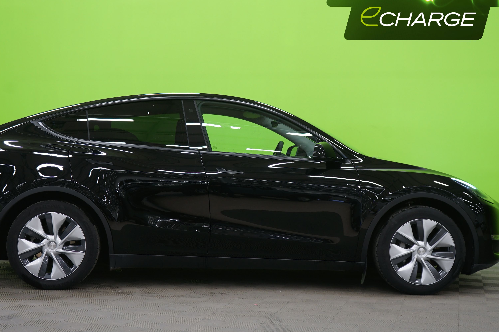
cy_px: 151
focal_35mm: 55
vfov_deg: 24.6
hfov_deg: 36.2
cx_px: 232
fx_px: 762
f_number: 4.5
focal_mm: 42
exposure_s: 1/8
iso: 400
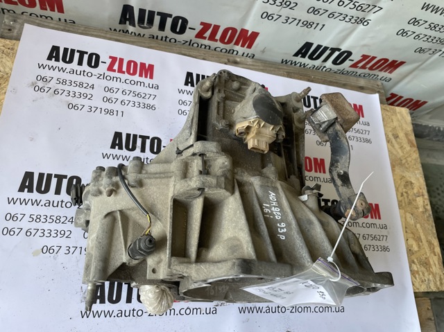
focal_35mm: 26
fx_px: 333
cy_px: 166
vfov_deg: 53.0
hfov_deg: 67.3
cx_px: 222
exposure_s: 1/121
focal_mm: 4.2
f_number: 1.6
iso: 100
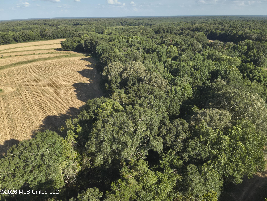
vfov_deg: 56.8
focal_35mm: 24
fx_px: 185
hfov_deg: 71.6
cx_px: 134
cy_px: 100
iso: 100
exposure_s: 1/640
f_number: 2.8
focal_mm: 4.4
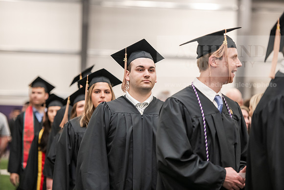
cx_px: 142
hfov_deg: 15.2
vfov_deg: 10.2
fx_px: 1065
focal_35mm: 135
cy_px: 95
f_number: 3.2
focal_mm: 135
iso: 2500
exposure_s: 1/200
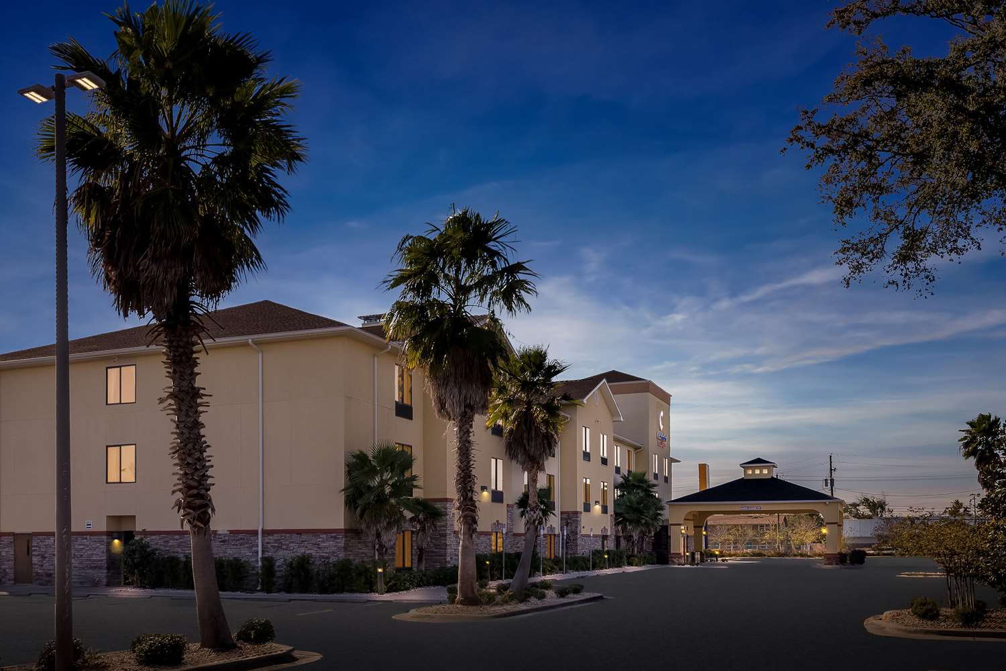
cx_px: 503
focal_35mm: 30
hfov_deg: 61.9
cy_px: 336
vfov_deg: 43.6
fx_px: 838
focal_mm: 30
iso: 320
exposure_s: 1/250
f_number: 8
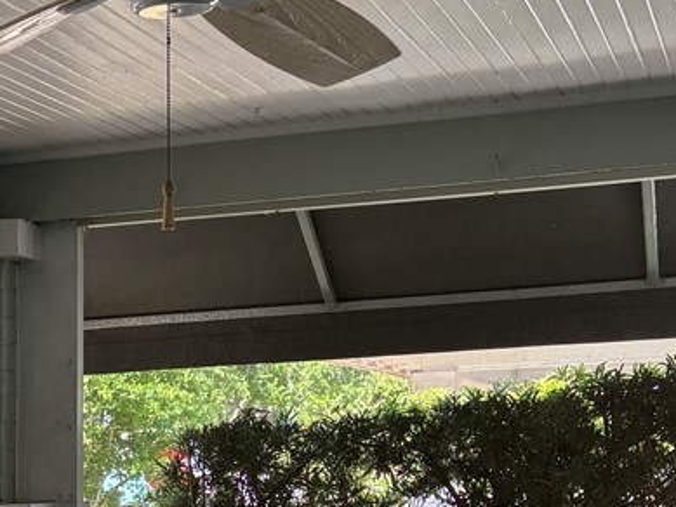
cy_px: 747
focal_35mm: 107
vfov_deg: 13.1
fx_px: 2090
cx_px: -292
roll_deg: +1.1
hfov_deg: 16.9
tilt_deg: -7.3
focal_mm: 5.96
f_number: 1.6
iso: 32
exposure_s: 1/138
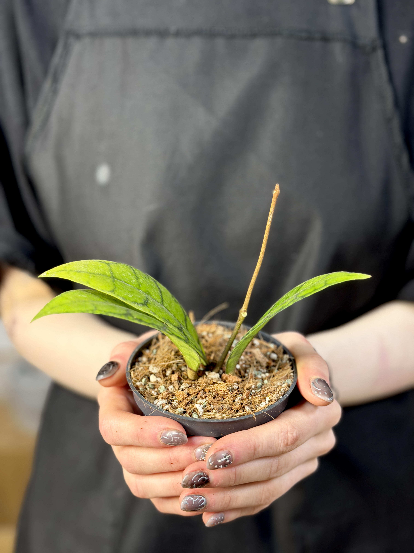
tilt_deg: -24.2
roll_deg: +0.2
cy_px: 276
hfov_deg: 30.3
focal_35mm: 48
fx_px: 765
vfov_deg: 39.7
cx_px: 207
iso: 80
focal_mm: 6.76
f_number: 1.78
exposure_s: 1/50
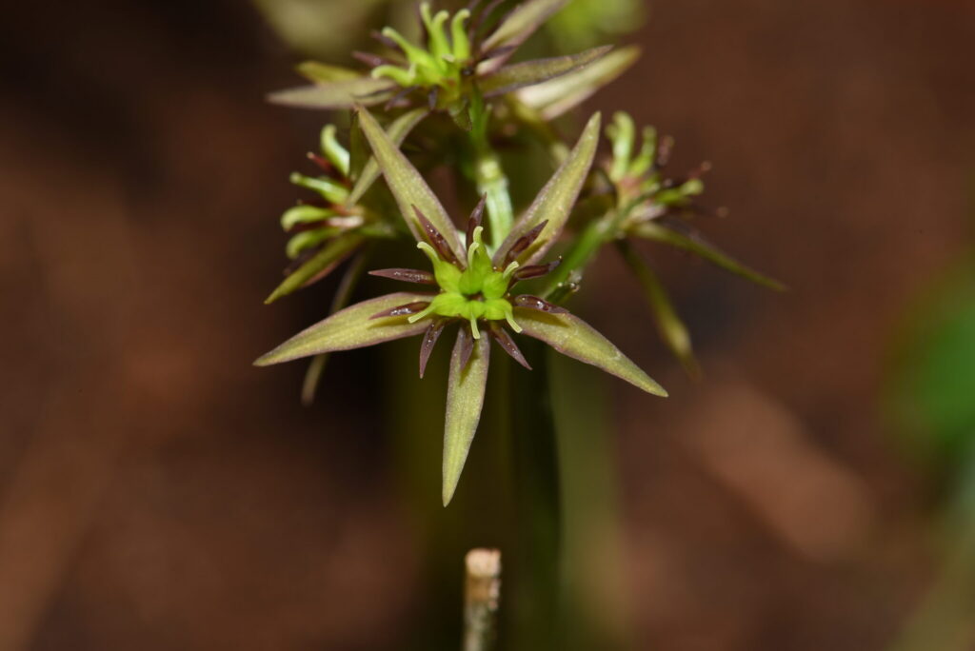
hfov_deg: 19.4
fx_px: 2845
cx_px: 488
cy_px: 326
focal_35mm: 105
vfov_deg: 13.1
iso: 200
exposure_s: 1/60
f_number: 20
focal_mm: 105
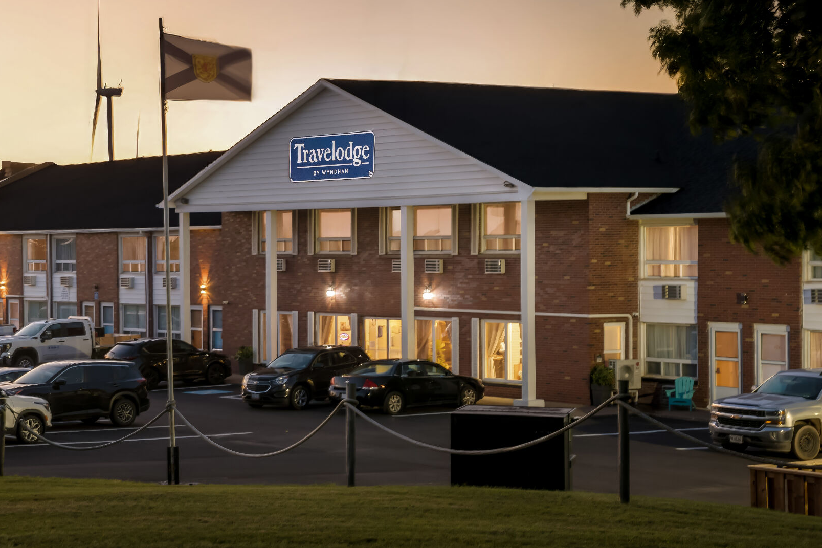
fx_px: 1918
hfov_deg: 23.7
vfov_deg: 16.3
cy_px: 251
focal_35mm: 84
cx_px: 123
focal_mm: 45
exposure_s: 1
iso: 400
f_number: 11
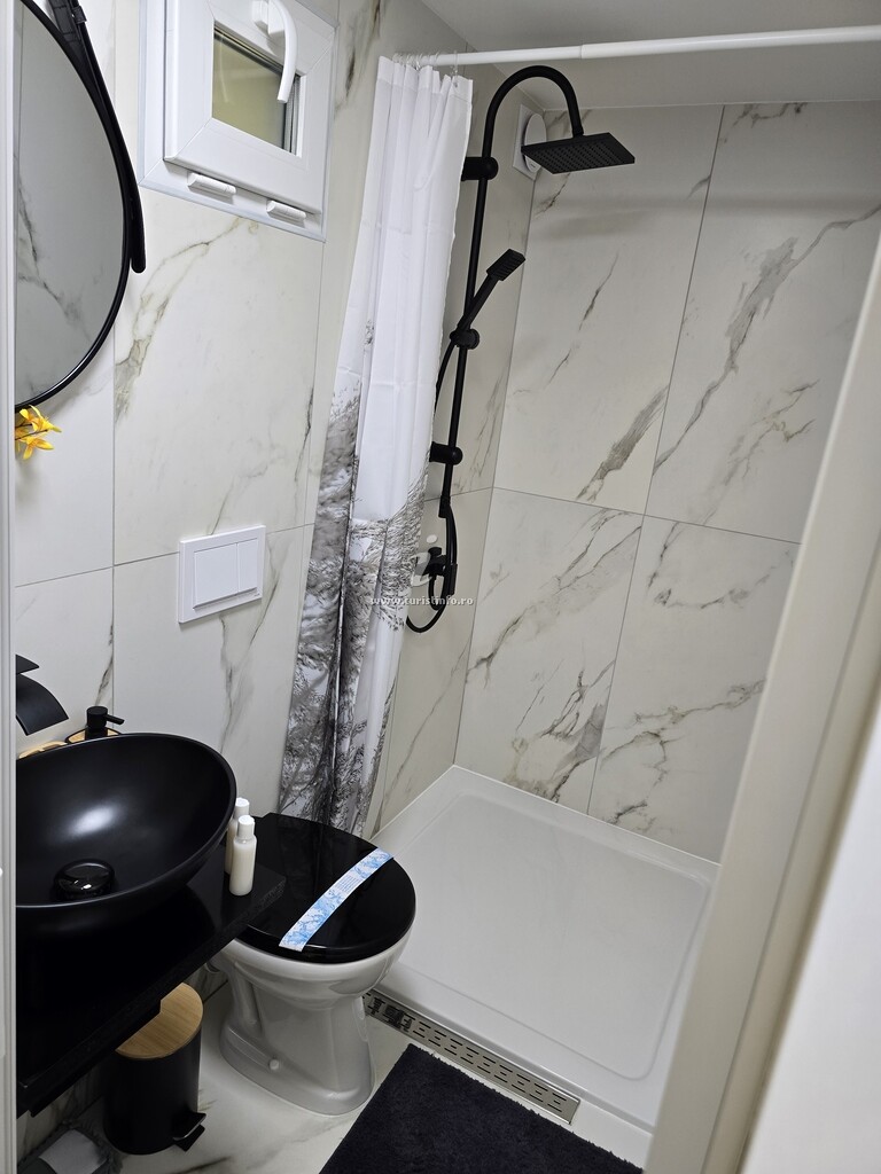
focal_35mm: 23
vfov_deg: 73.9
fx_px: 780
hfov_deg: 58.9
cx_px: 440
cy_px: 587
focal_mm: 6.3
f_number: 1.7
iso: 125
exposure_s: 1/100
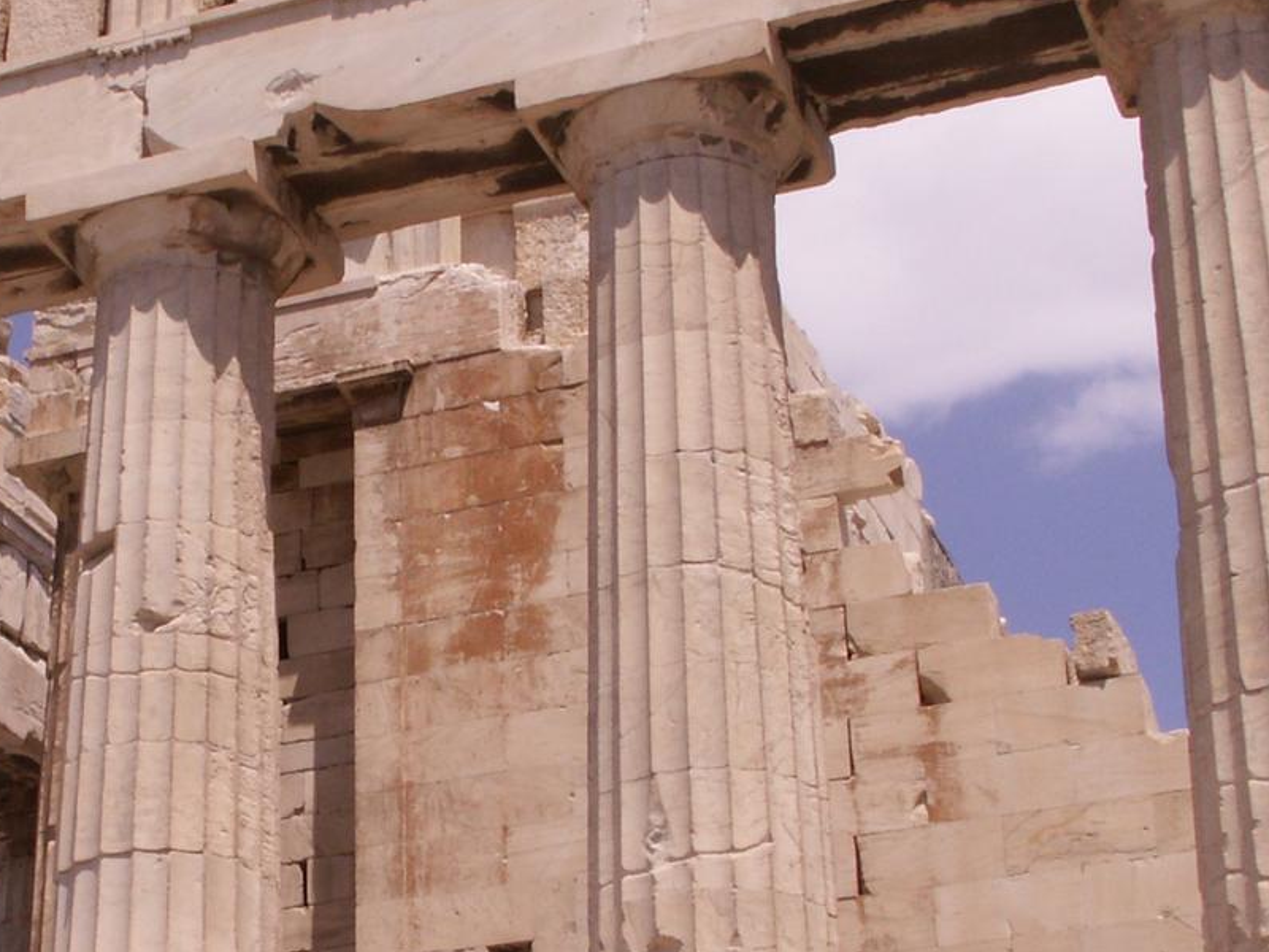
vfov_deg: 17.5
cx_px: 255
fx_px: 3079
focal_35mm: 84
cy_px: 703
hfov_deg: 23.0
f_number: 8
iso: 50
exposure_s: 1/400
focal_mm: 5.86
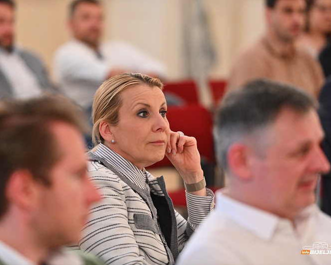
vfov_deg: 7.6
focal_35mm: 204
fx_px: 1999
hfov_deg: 9.5
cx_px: 152
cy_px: 132
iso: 3200
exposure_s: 1/160
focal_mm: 180
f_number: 2.8
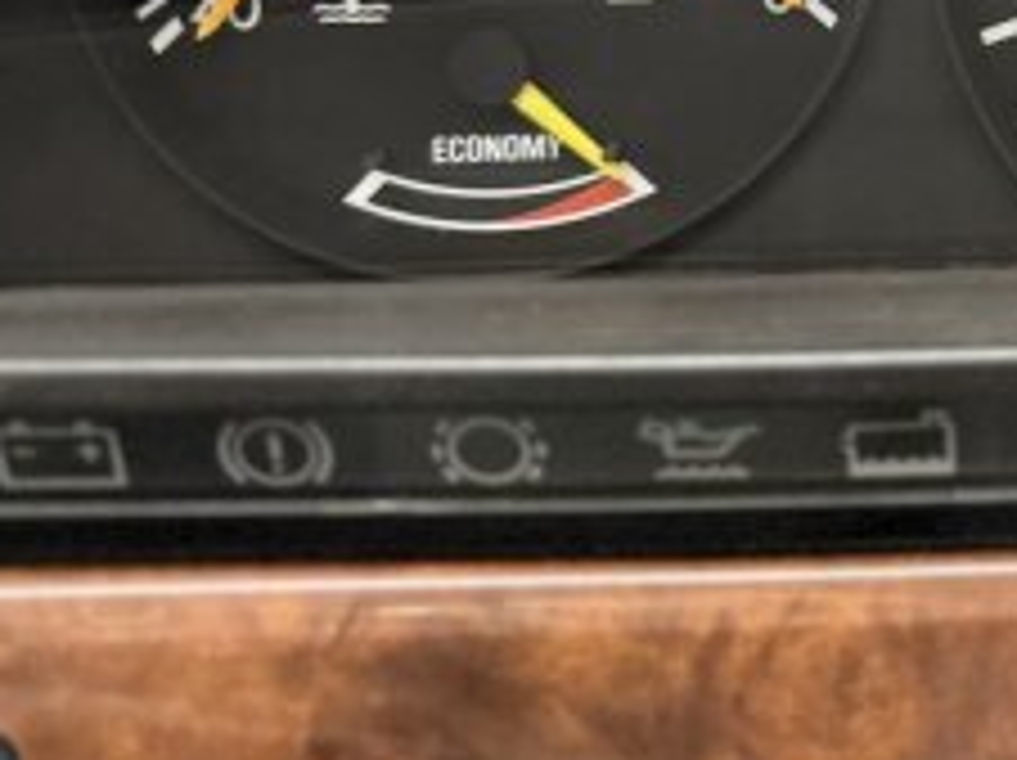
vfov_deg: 20.4
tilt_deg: -18.4
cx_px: 1332
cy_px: -112
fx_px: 1996
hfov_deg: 24.8
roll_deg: -2.7
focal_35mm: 68
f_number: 1.78
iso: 1000
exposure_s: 1/30
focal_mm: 6.76
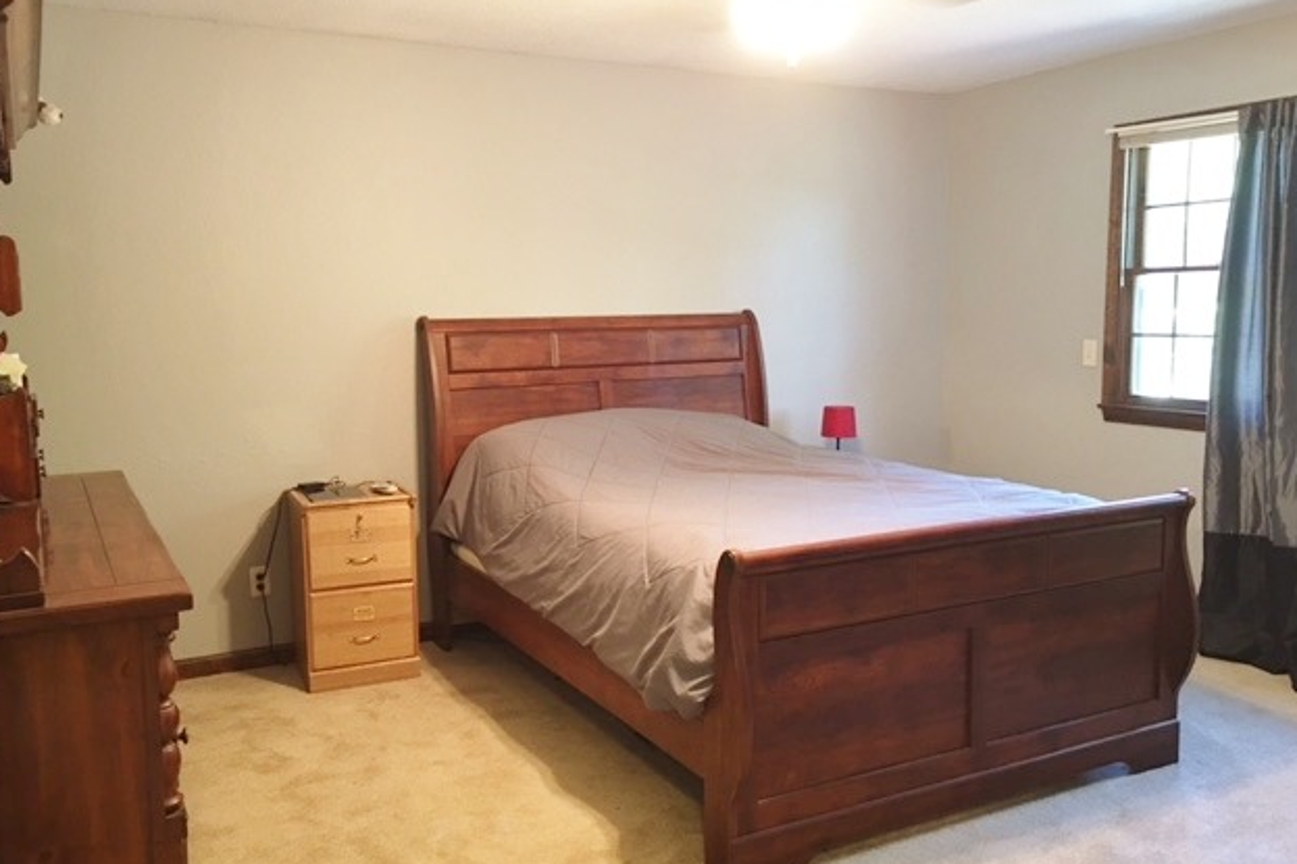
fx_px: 1116
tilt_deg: -6.3
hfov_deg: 60.3
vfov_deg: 42.3
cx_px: 637
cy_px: 441
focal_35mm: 31
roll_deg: +0.4
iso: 100
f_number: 2.2
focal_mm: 4.15
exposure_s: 1/10
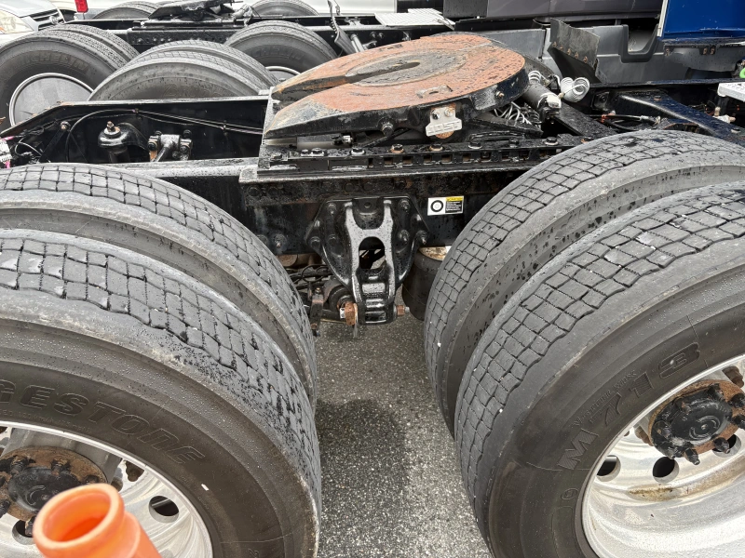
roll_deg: +1.3
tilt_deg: -29.8
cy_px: 279
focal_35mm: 26
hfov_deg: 67.3
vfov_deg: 53.1
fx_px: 560
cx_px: 372
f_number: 1.6
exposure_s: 1/242
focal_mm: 5.96
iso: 64
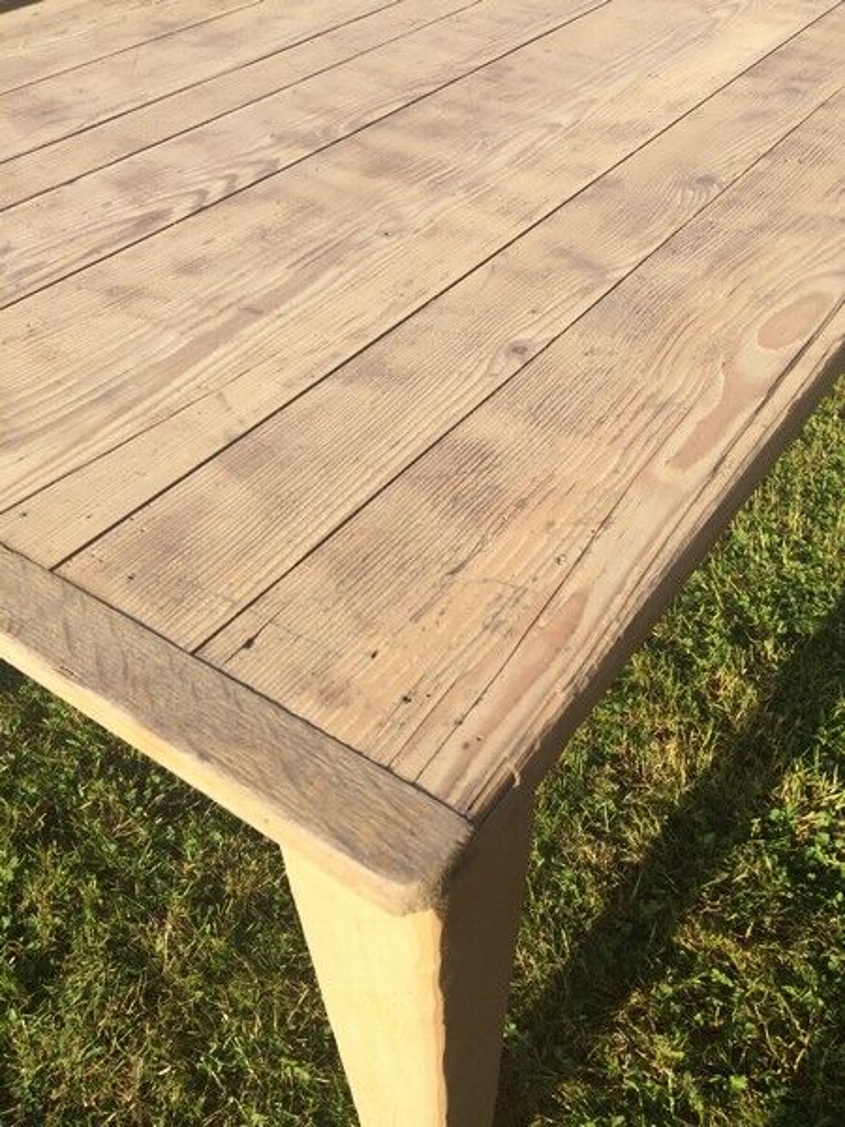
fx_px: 944
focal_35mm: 29
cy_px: 564
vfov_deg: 61.7
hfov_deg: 48.2
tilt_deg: -45.9
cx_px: 422
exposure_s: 1/1080
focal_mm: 4.15
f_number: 2.2
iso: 32
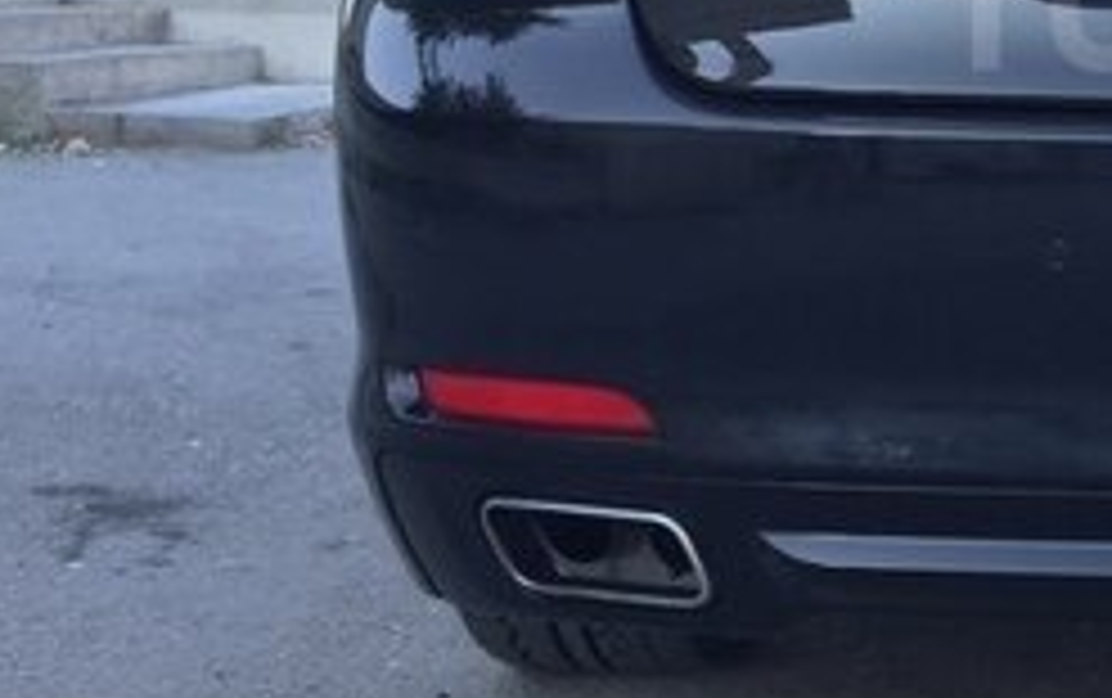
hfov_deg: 22.8
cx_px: 1396
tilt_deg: -0.6
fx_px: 2488
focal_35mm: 82
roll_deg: -1.6
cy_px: 2
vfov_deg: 15.7
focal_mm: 4.15
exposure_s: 1/237
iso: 32
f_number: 2.2
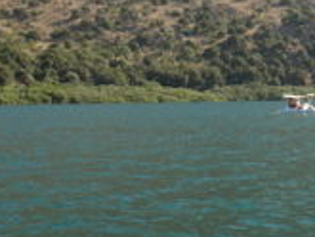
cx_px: 235
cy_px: -13
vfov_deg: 14.7
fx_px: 902
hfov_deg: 19.7
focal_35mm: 99
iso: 80
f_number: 9
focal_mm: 6.07
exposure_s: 1/80
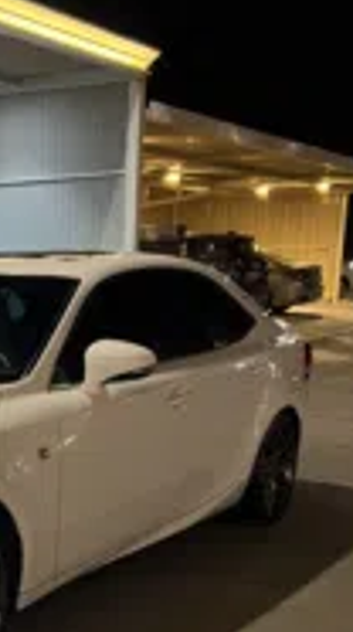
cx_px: -37
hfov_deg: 18.8
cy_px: 598
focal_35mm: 61
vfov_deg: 32.3
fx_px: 1020
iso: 500
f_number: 1.5
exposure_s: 1/50
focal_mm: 5.7
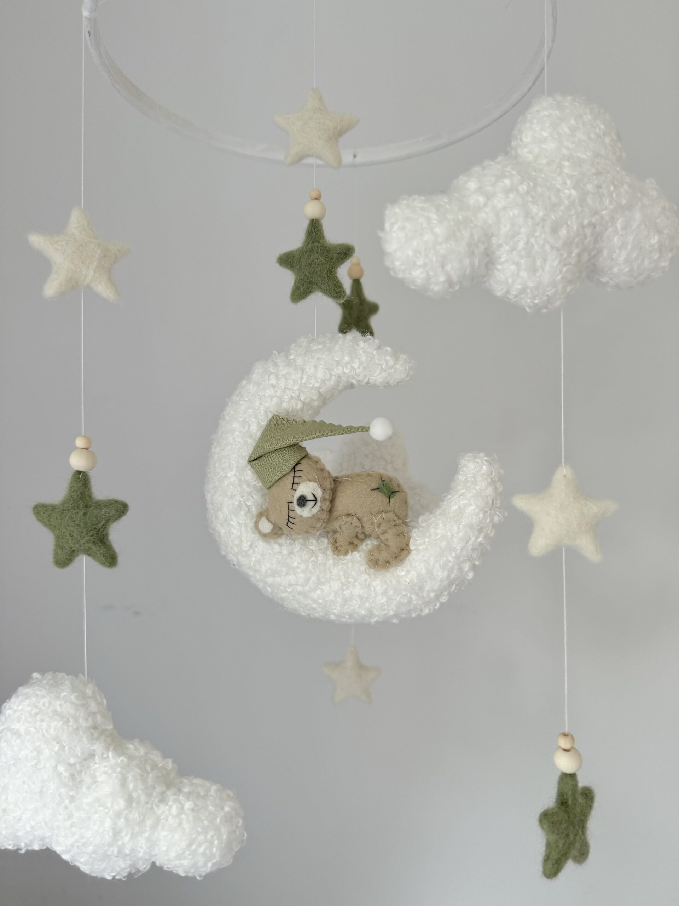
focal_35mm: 24
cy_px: 453
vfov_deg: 71.6
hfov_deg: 56.8
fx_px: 628
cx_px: 340
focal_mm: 6.76
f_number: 1.78
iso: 160
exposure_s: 1/121
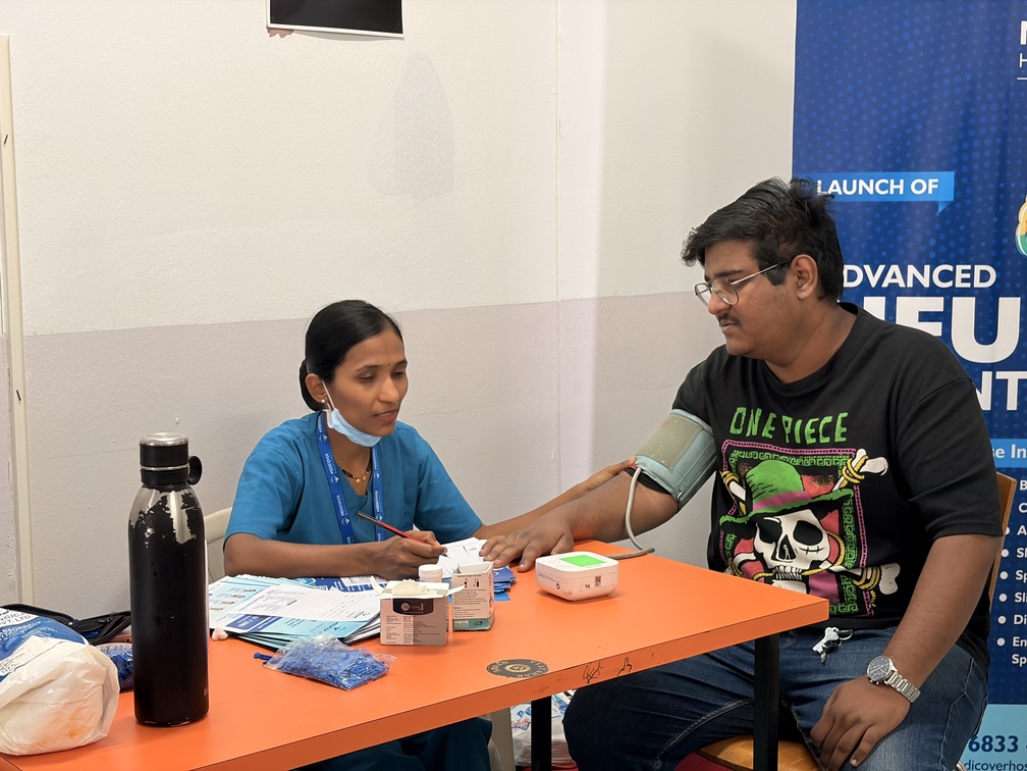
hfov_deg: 36.8
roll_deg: +0.3
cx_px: 514
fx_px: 1543
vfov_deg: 28.0
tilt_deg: -7.5
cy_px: 386
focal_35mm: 52
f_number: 1.6
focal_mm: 5.96
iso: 125
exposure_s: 1/33
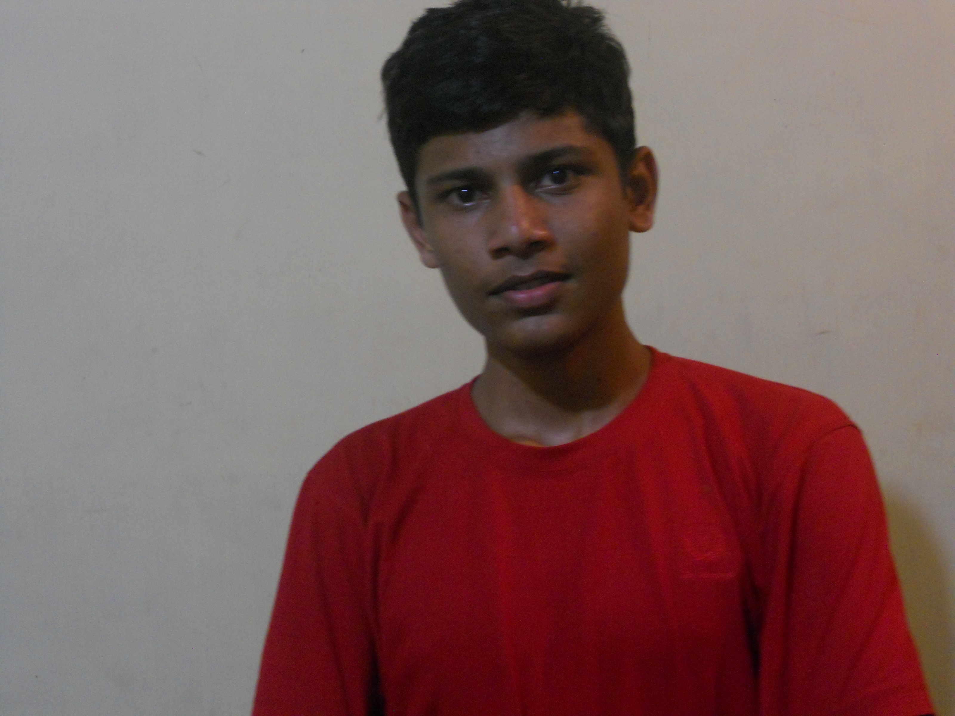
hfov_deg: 29.8
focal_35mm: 65
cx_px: 478
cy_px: 358
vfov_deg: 22.6
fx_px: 1793
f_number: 5.3
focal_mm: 11.7
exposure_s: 1/6
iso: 400
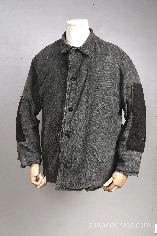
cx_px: 78
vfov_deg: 41.1
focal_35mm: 48
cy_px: 118
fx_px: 314
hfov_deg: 28.1
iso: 250
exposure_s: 1/20
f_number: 7.1
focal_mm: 32
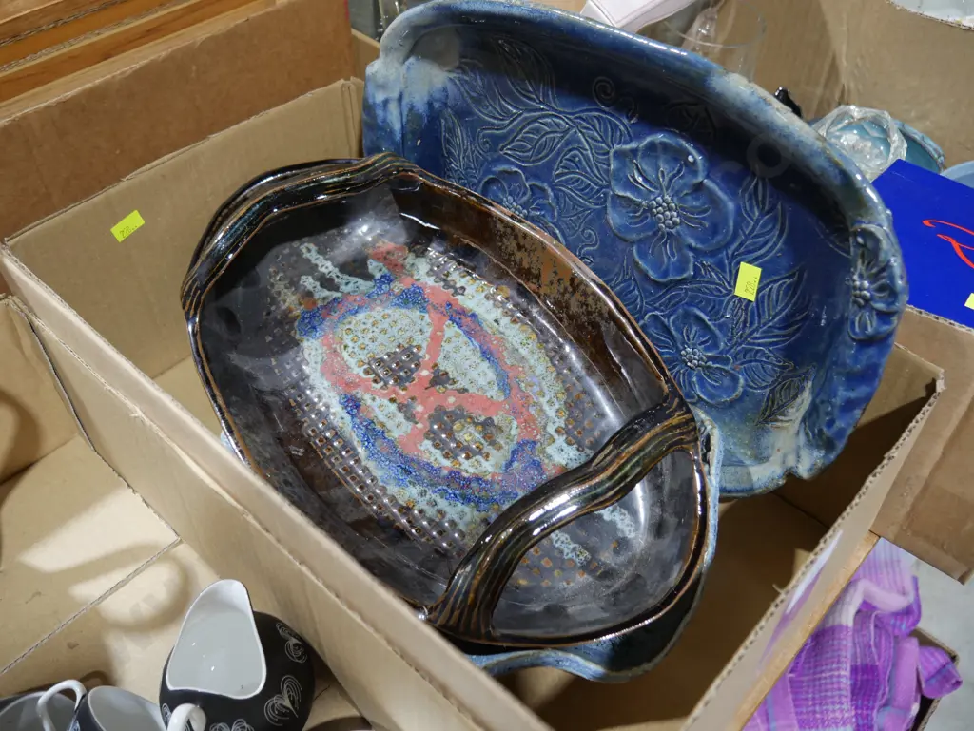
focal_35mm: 32
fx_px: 901
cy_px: 366
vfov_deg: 44.2
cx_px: 487
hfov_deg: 56.8
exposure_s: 1/60
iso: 400
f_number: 3.6
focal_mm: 16
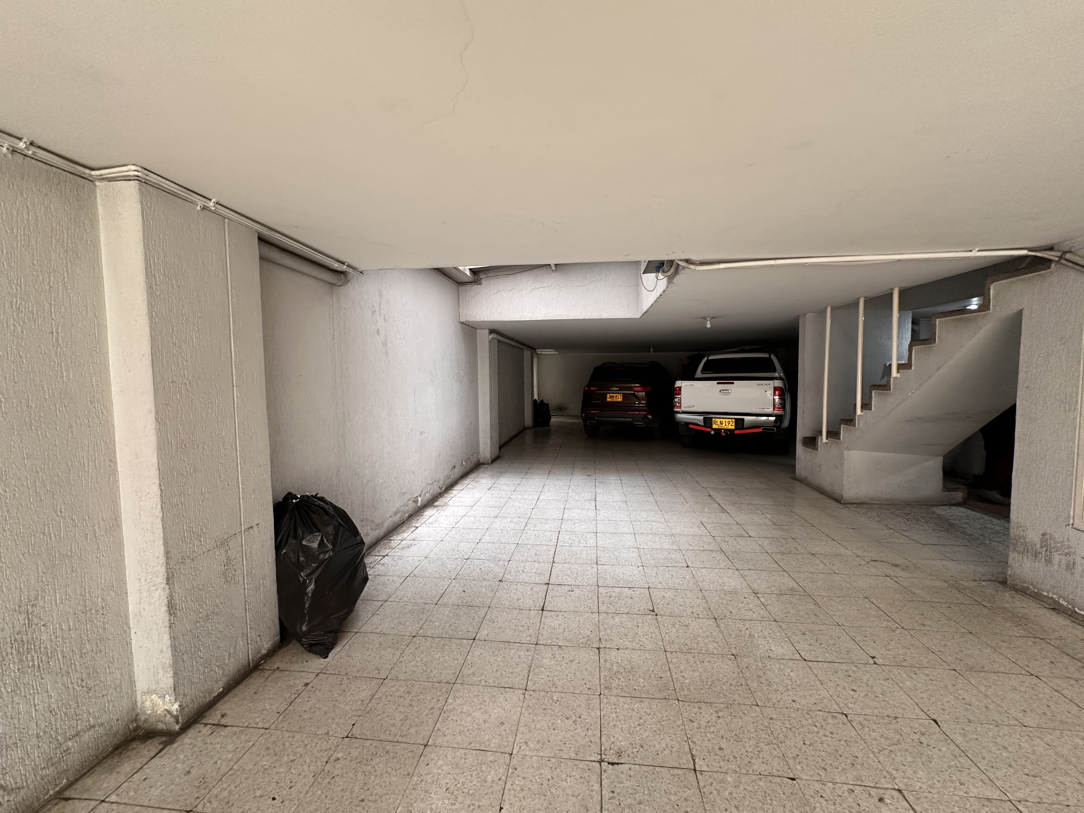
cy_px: 406
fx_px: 438
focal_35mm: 14
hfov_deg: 102.1
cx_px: 542
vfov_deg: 85.7
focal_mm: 2.22
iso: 200
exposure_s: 1/99
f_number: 2.2
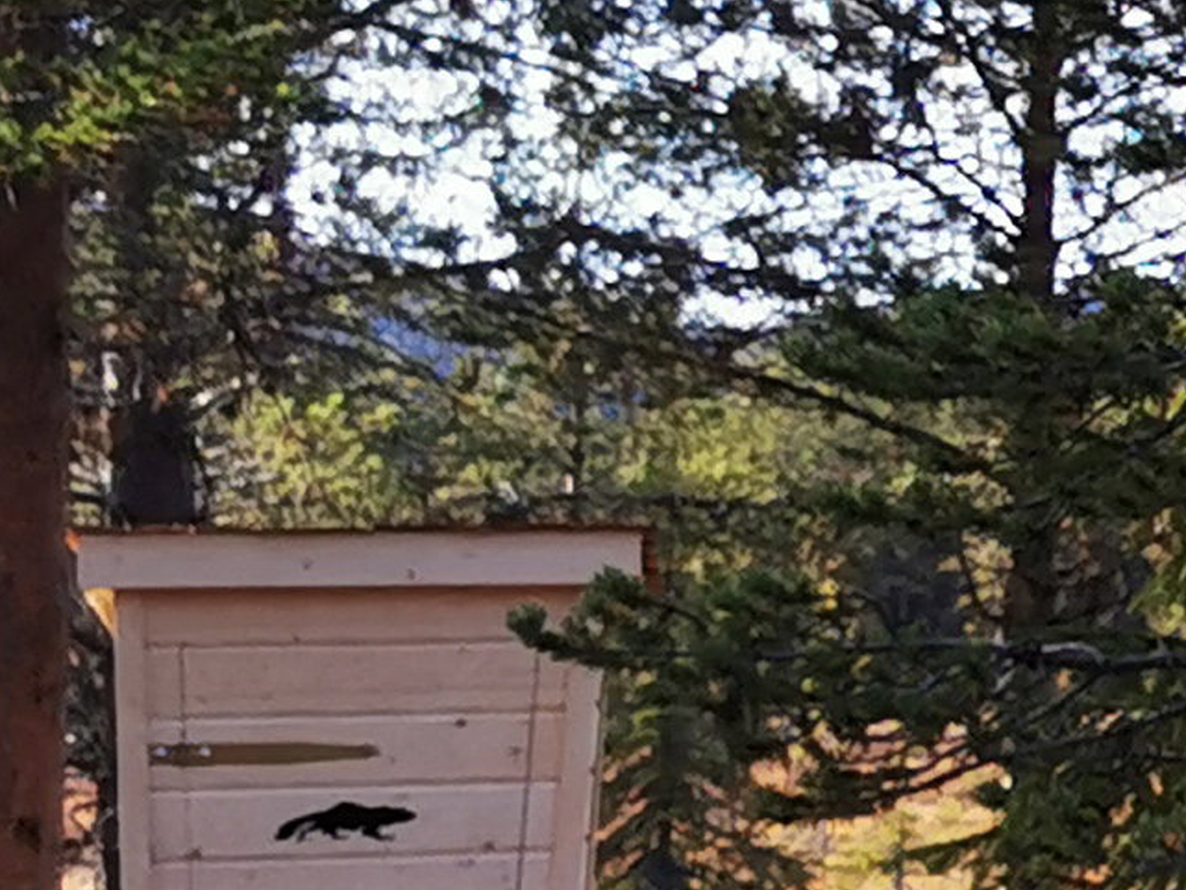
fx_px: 6237
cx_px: 3088
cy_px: 196
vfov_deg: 8.1
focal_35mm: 182
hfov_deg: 9.4
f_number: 1.6
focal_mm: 5.56
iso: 50
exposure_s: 1/1585
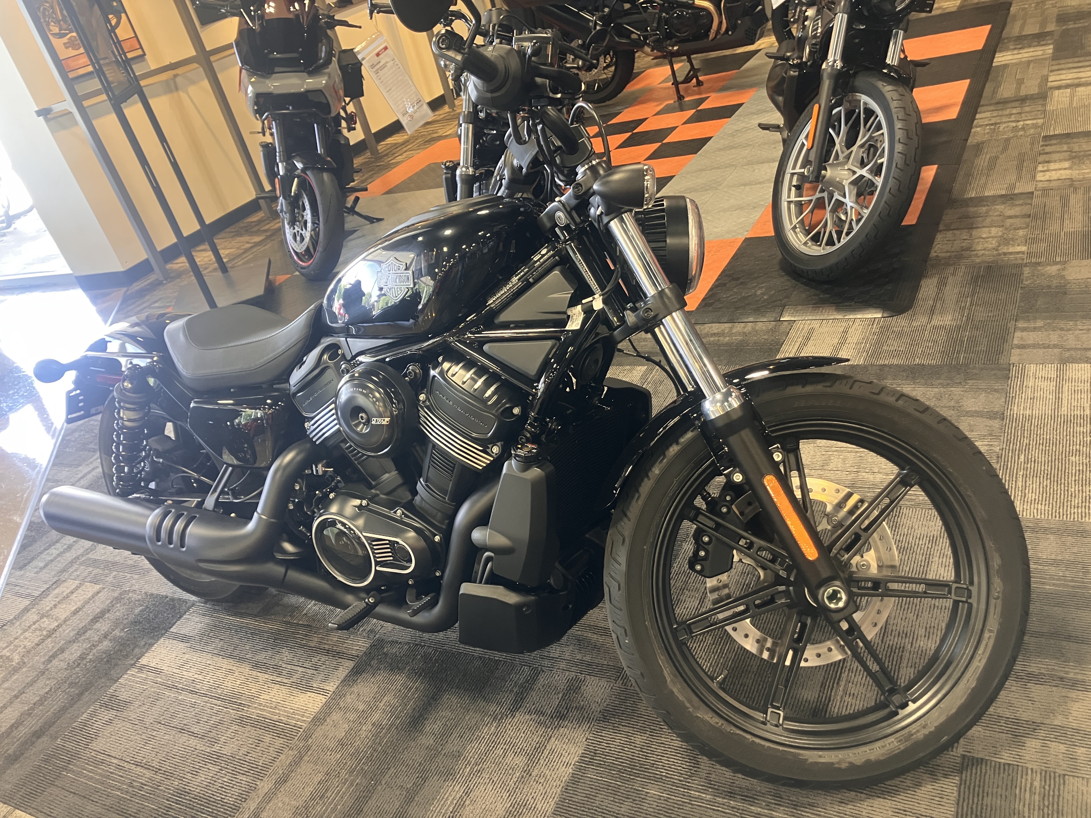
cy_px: 409
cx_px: 546
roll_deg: +17.5
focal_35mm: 28
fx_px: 882
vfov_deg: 49.7
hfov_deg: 63.4
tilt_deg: -26.7
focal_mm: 3.99
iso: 160
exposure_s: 1/60
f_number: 1.8
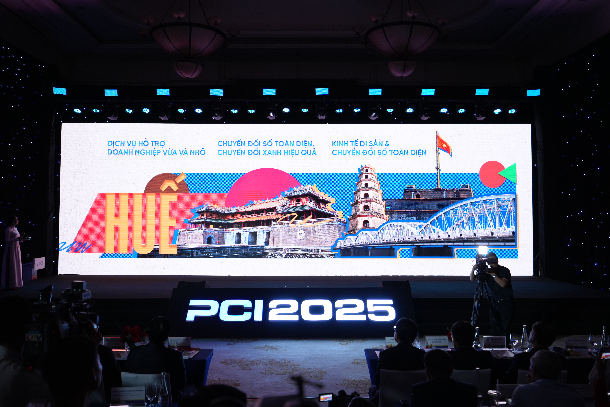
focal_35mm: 30
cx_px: 305
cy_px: 204
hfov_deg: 61.9
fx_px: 508
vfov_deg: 43.6
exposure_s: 1/125
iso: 640
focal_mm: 30
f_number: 2.8
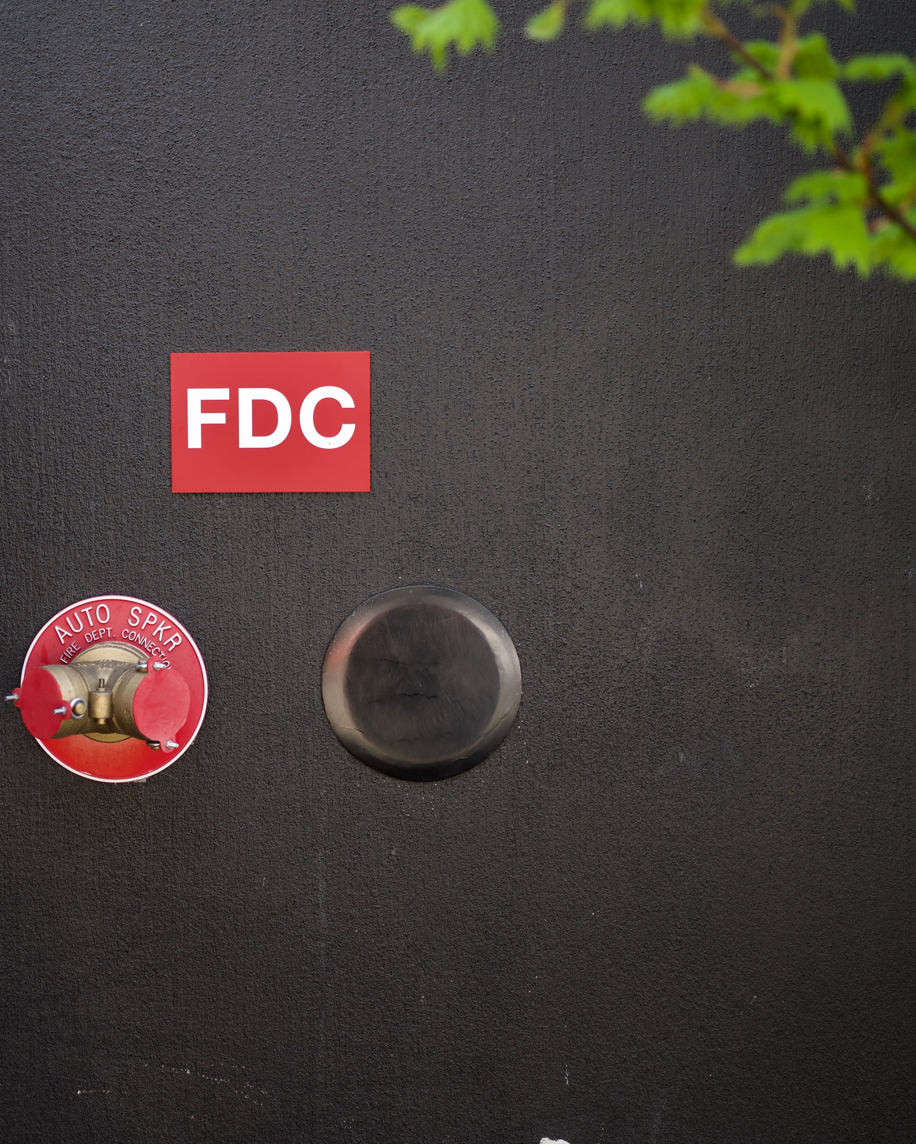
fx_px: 1694
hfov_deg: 29.9
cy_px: 567
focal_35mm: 50
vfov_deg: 37.3
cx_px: 266
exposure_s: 1/800
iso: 200
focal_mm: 35
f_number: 1.8
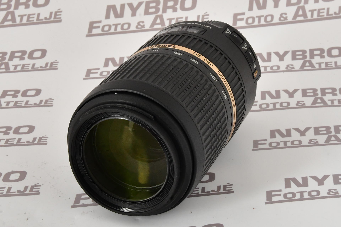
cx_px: 170
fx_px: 474
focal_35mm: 50
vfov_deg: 27.0
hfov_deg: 39.6
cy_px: 114
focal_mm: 50
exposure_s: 1/250
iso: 1600
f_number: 16
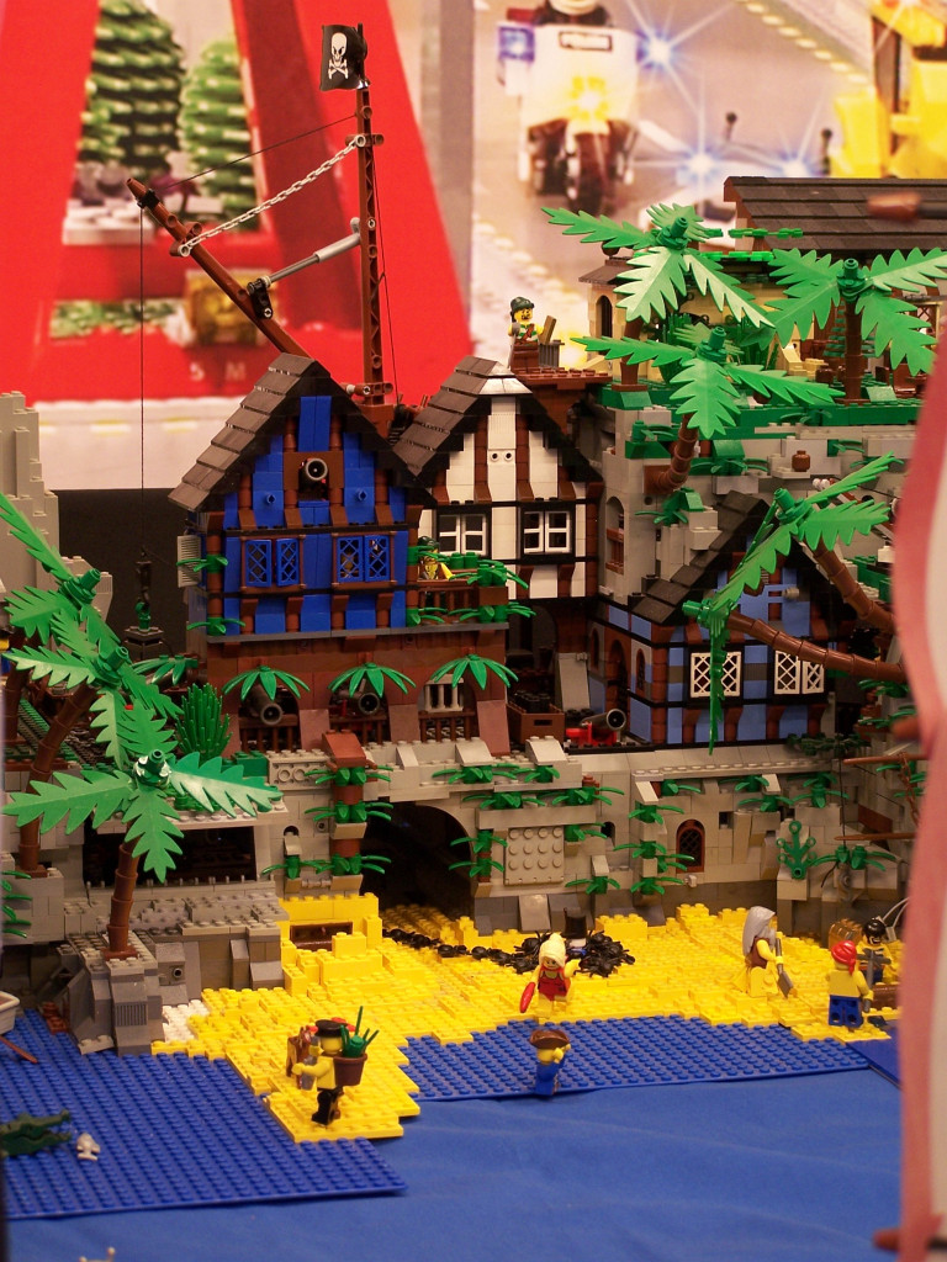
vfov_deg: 20.9
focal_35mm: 94
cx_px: 474
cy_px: 631
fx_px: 3429
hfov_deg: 15.7
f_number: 3.2
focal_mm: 15.6
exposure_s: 1/2
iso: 80
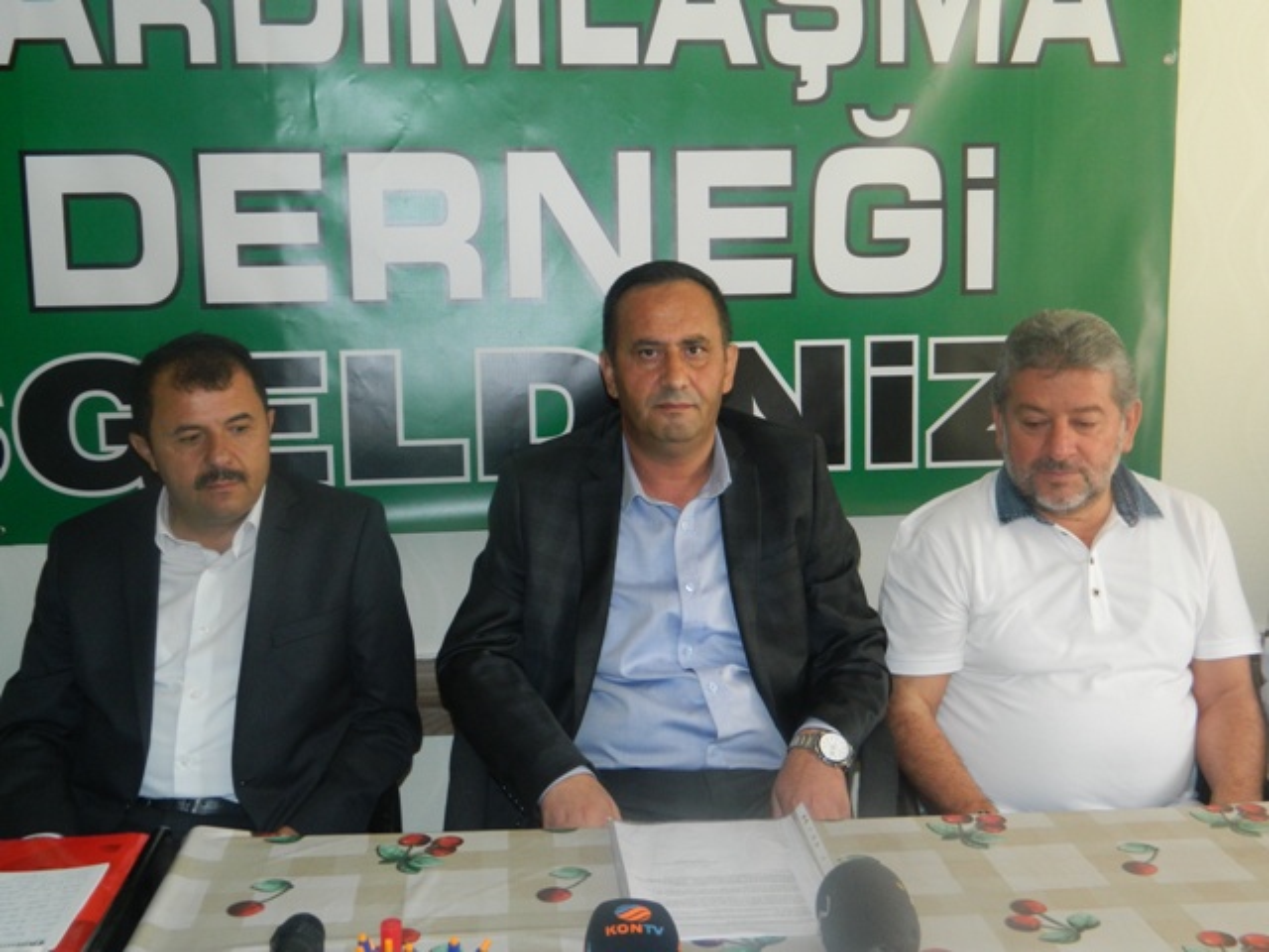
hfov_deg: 45.8
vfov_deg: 35.1
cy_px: 476
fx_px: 1503
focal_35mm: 41
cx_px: 634
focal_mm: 7.3
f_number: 3.5
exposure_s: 1/50
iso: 200
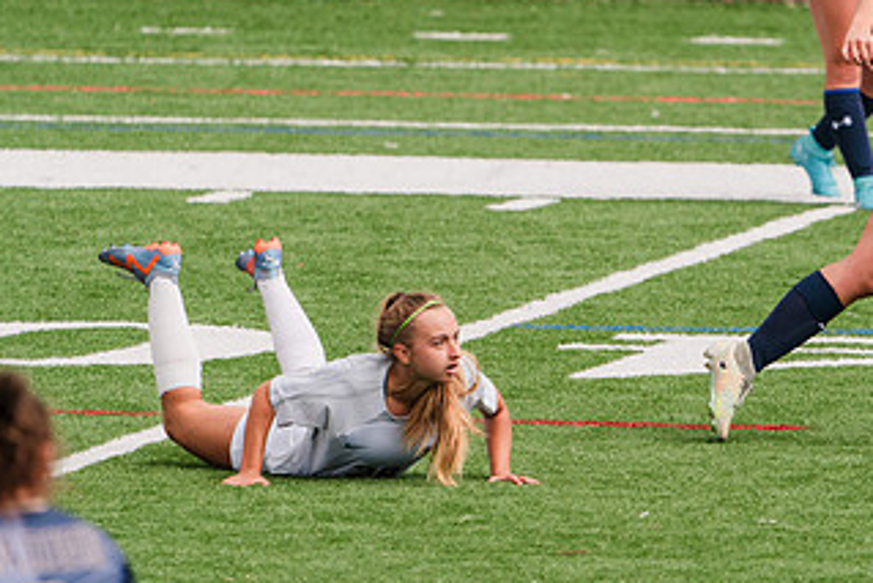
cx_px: 577
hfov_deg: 1.9
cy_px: 319
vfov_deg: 1.3
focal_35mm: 1090
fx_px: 26443
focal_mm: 600
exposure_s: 1/1600
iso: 640
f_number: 6.3
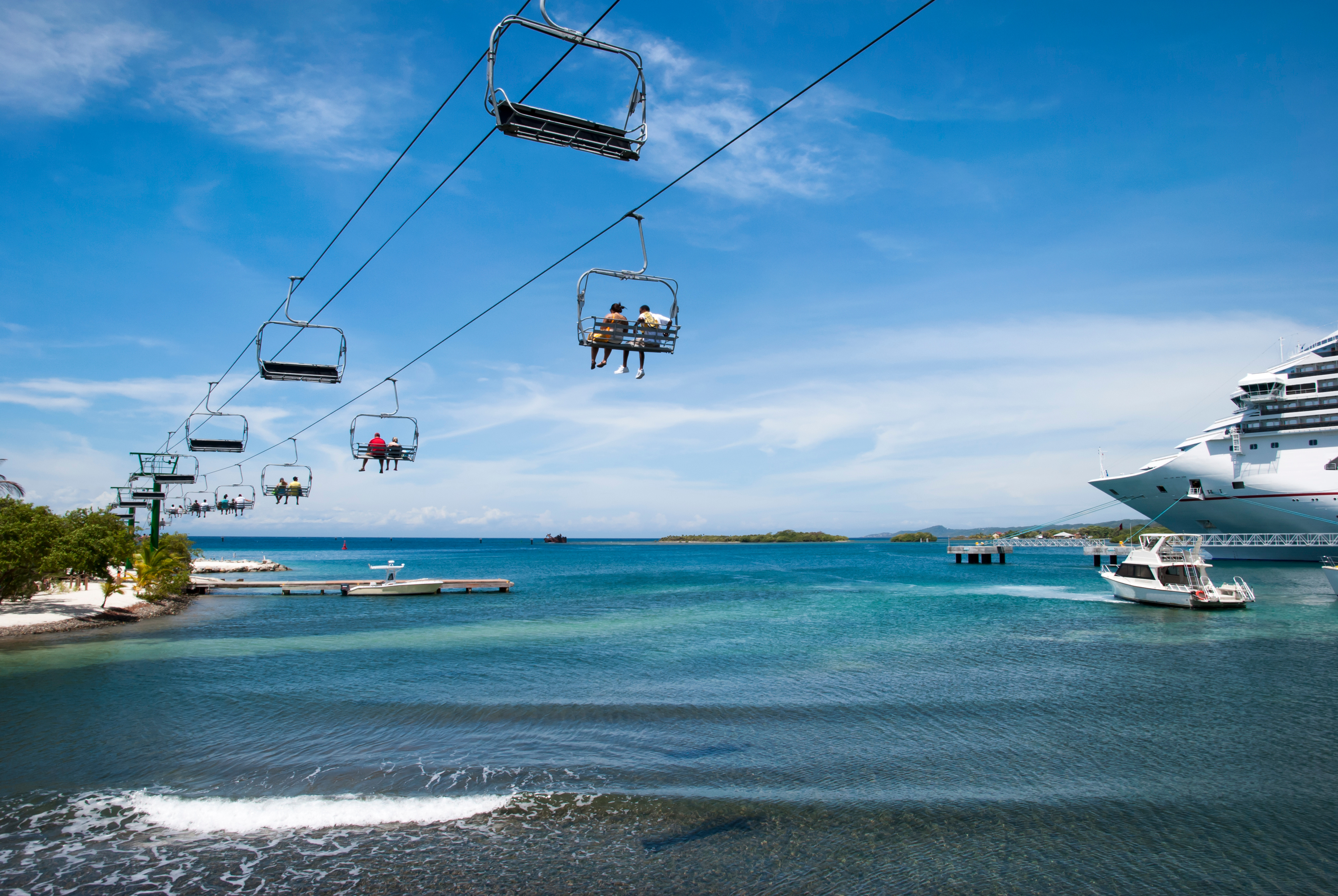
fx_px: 893
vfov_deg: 53.3
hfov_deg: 73.7
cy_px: 448
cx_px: 669
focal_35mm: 24
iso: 110
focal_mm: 16
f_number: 10
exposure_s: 1/250
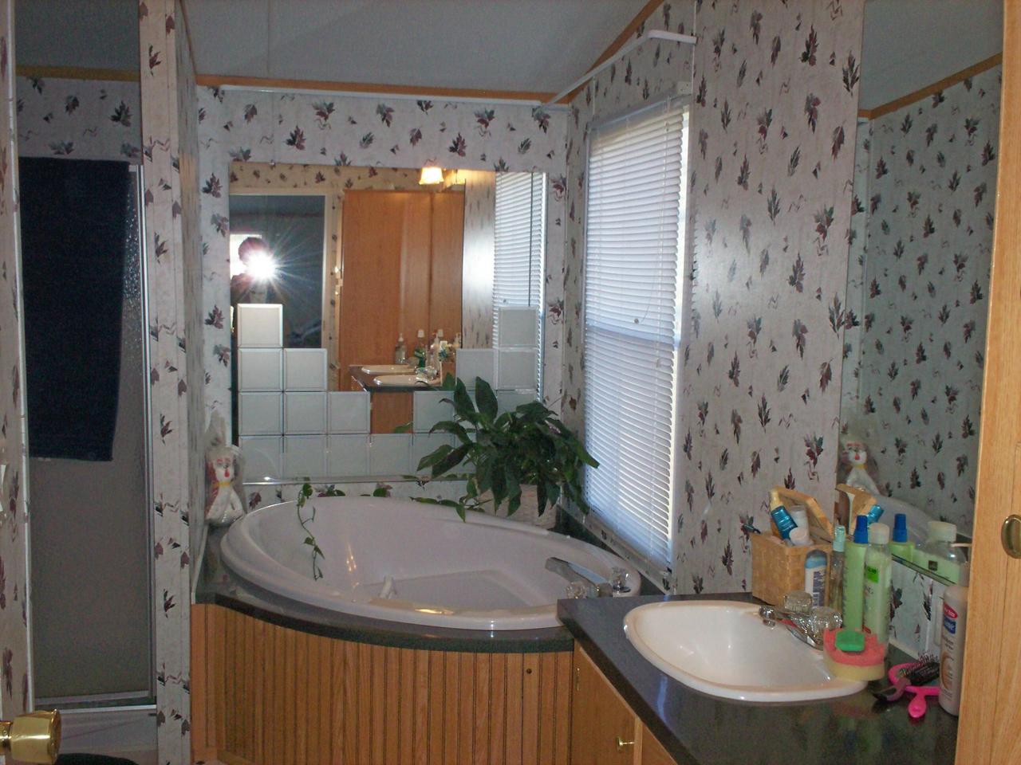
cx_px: 510
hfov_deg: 51.4
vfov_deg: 39.7
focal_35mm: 36
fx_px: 1062
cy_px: 382
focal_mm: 6
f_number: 4.5
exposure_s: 1/60
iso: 140
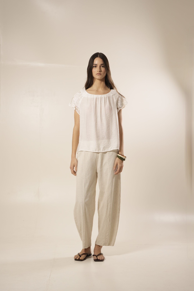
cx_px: 97
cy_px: 146
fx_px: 404
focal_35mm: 50
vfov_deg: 39.6
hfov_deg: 27.0
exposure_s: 1/30
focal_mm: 50
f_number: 4.5
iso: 400
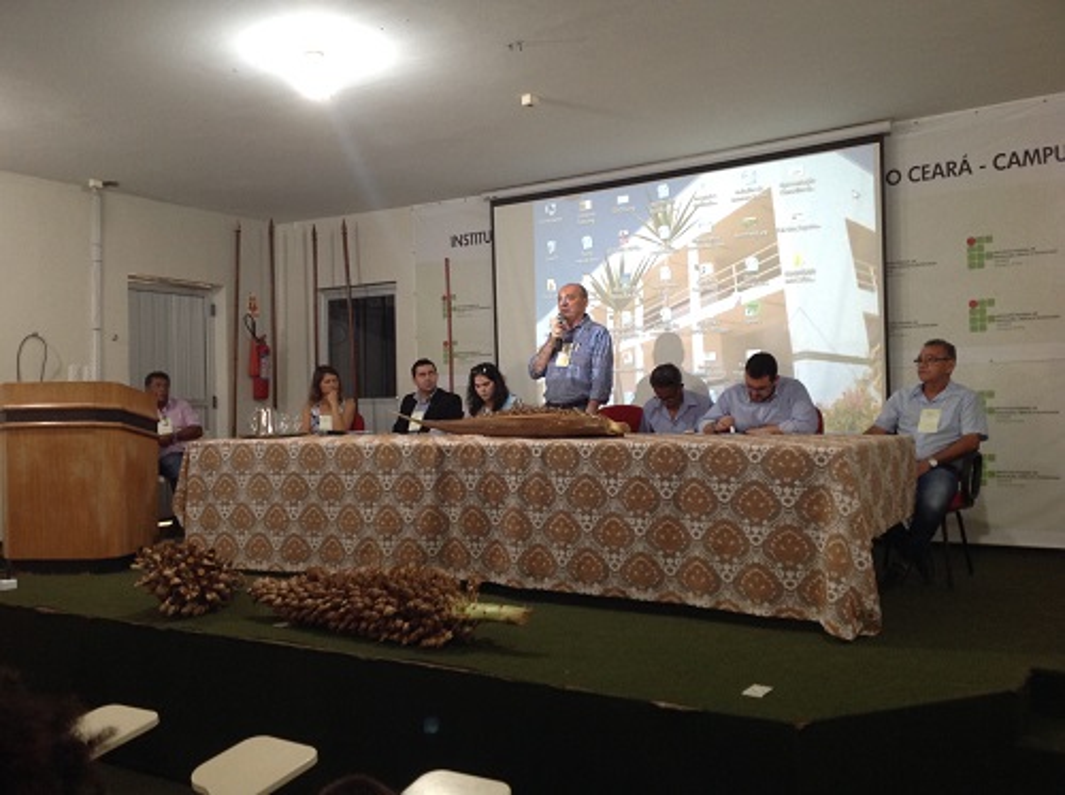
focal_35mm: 35
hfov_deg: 52.7
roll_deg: +1.1
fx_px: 1075
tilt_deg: +4.6
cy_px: 398
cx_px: 532
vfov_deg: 40.6
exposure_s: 1/15
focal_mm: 4.28
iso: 125
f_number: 2.4
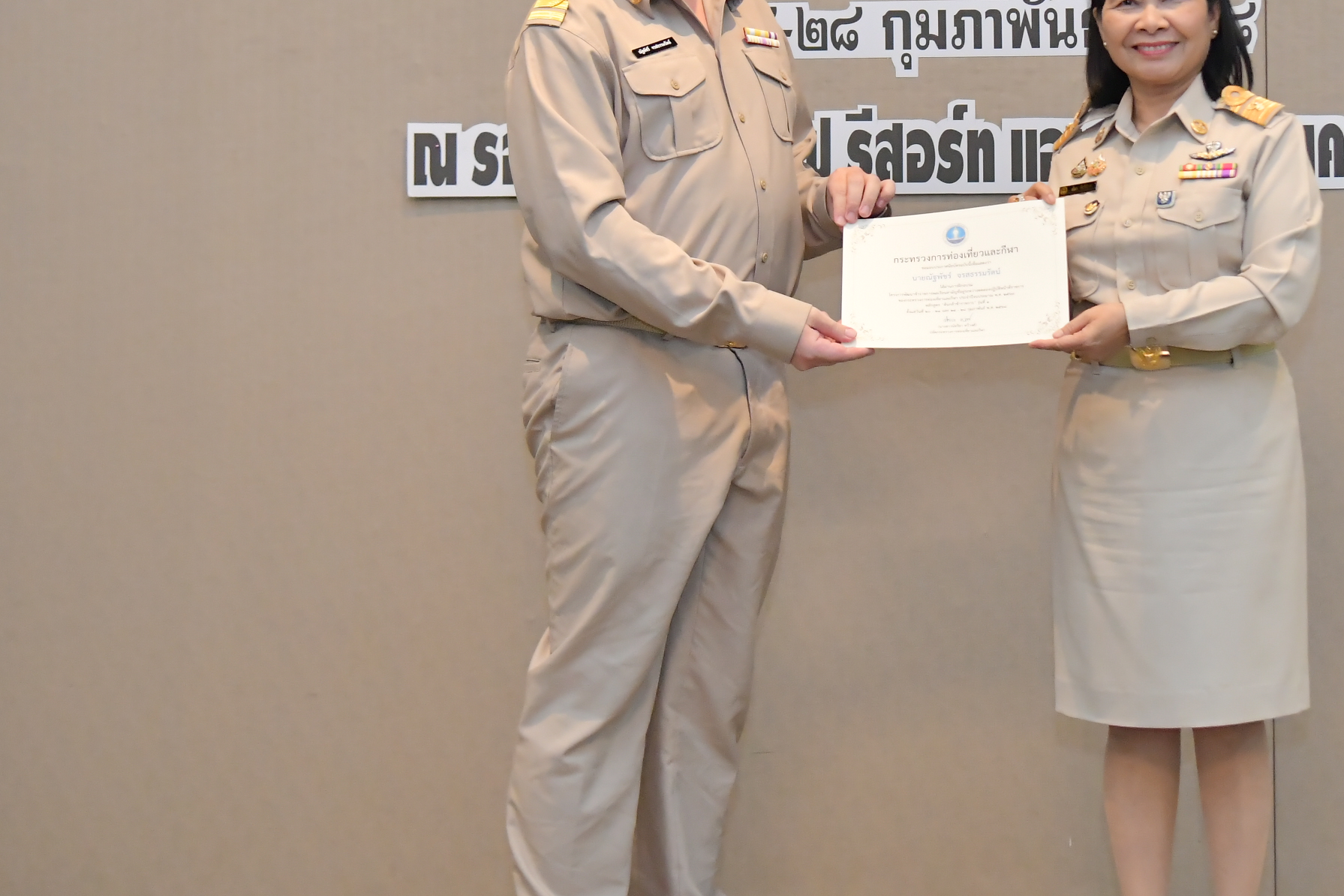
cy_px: 11
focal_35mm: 106
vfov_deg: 12.8
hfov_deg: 19.2
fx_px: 3957
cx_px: 943
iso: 2500
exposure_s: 1/200
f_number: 4
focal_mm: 46
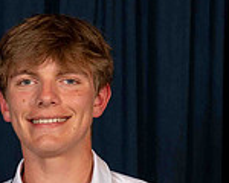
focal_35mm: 237
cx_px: -92
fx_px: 1606
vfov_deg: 6.5
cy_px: 253
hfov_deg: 8.0
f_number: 5.6
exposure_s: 1/200
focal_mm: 56
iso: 200
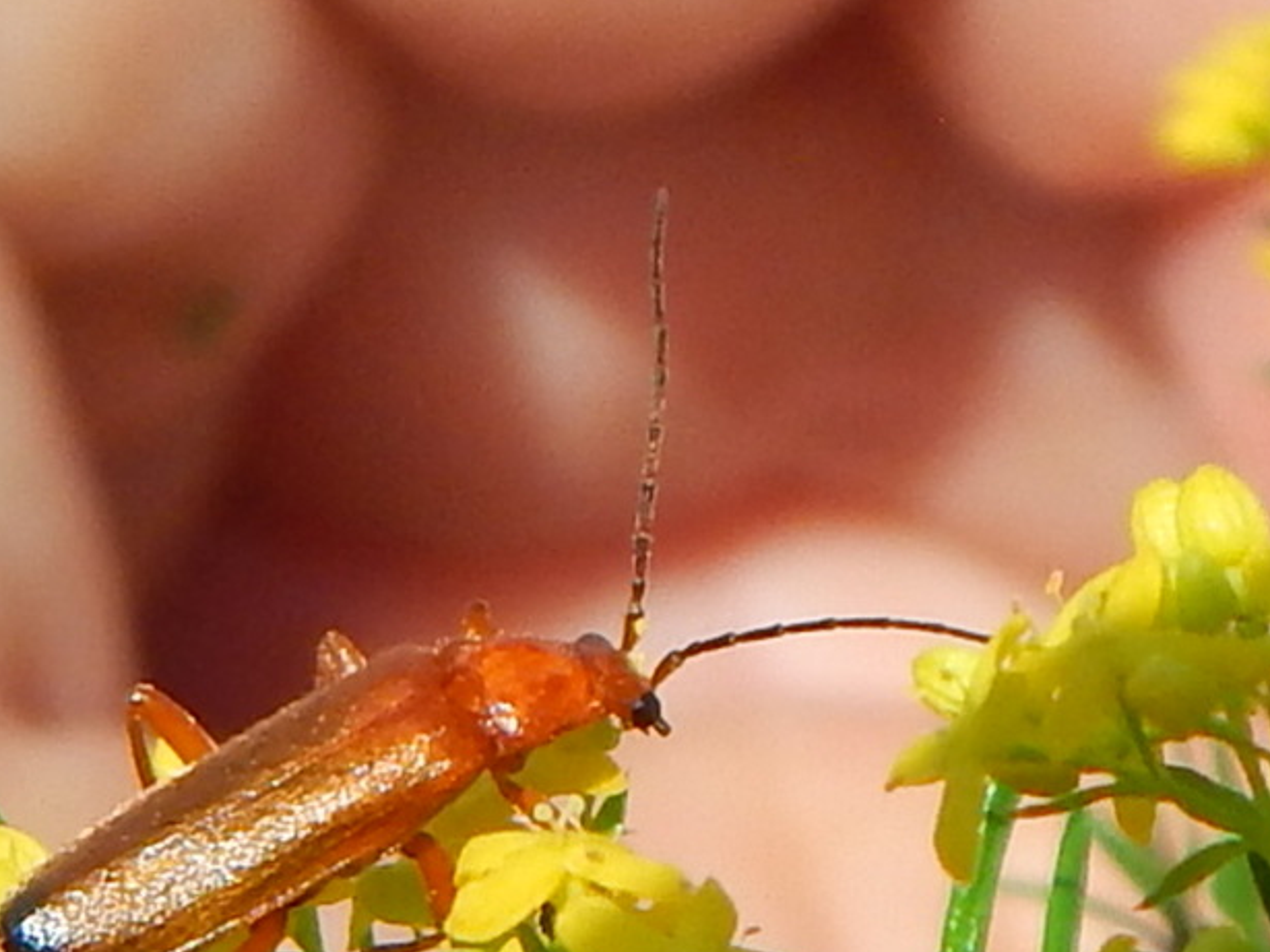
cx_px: 559
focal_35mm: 43
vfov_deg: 33.4
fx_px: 1577
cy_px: 615
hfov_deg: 43.8
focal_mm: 5.6
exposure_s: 1/500
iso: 125
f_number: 6.5
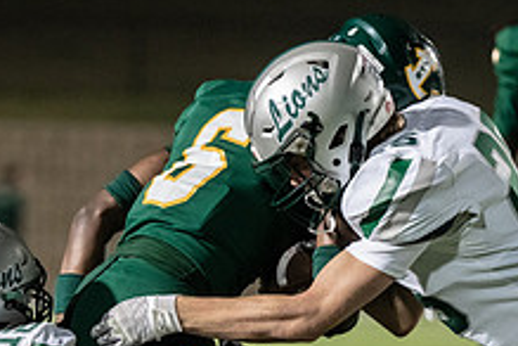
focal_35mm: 407
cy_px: 364
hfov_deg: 5.1
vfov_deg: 3.4
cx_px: 88
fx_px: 5856
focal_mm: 154
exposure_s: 1/1250
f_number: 2.8
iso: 3200
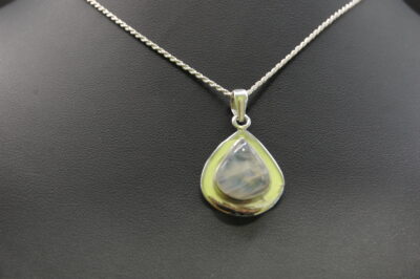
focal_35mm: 82
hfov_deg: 24.6
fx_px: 962
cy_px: 140
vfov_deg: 16.5
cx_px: 210
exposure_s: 1/8
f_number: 5.6
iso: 800
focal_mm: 55
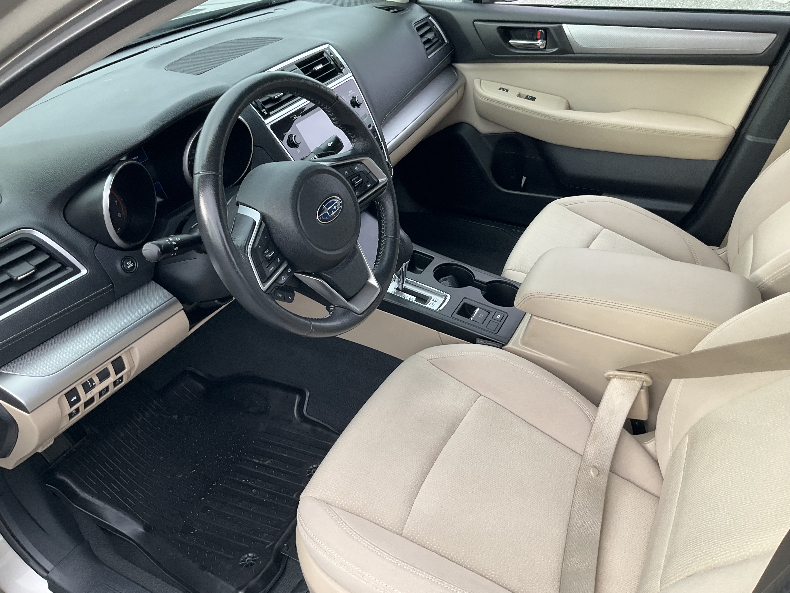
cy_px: 296
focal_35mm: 29
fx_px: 662
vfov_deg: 48.2
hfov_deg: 61.7
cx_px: 395
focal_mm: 3
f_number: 1.8
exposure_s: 1/122
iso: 20
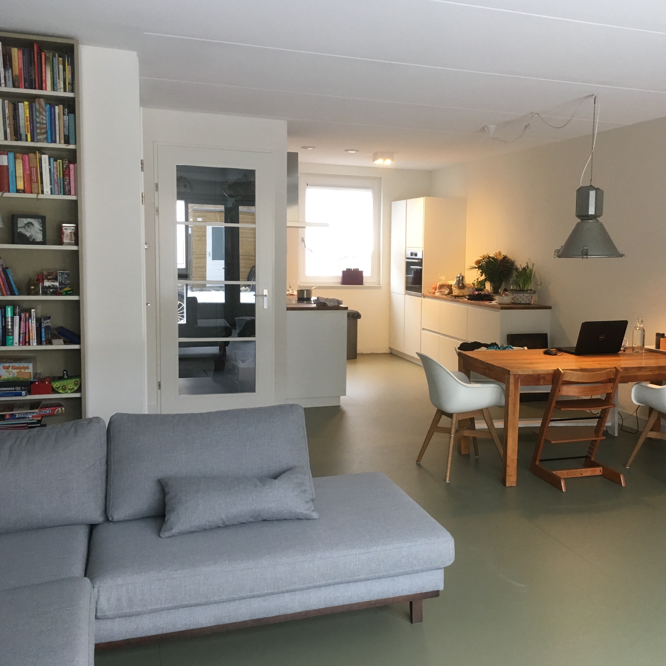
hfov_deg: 46.6
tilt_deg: -5.7
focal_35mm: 35
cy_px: 328
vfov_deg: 47.2
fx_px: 762
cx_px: 430
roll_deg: -1.0
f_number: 2.2
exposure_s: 1/33
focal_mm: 4.15
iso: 125
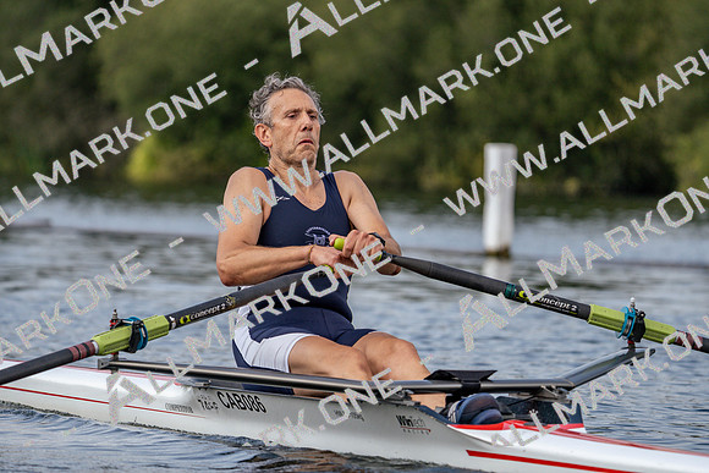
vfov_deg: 4.8
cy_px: 236
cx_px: 354
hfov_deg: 7.1
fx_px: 5693
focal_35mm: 289
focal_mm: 289
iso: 400
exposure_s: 1/1600
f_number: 5.6
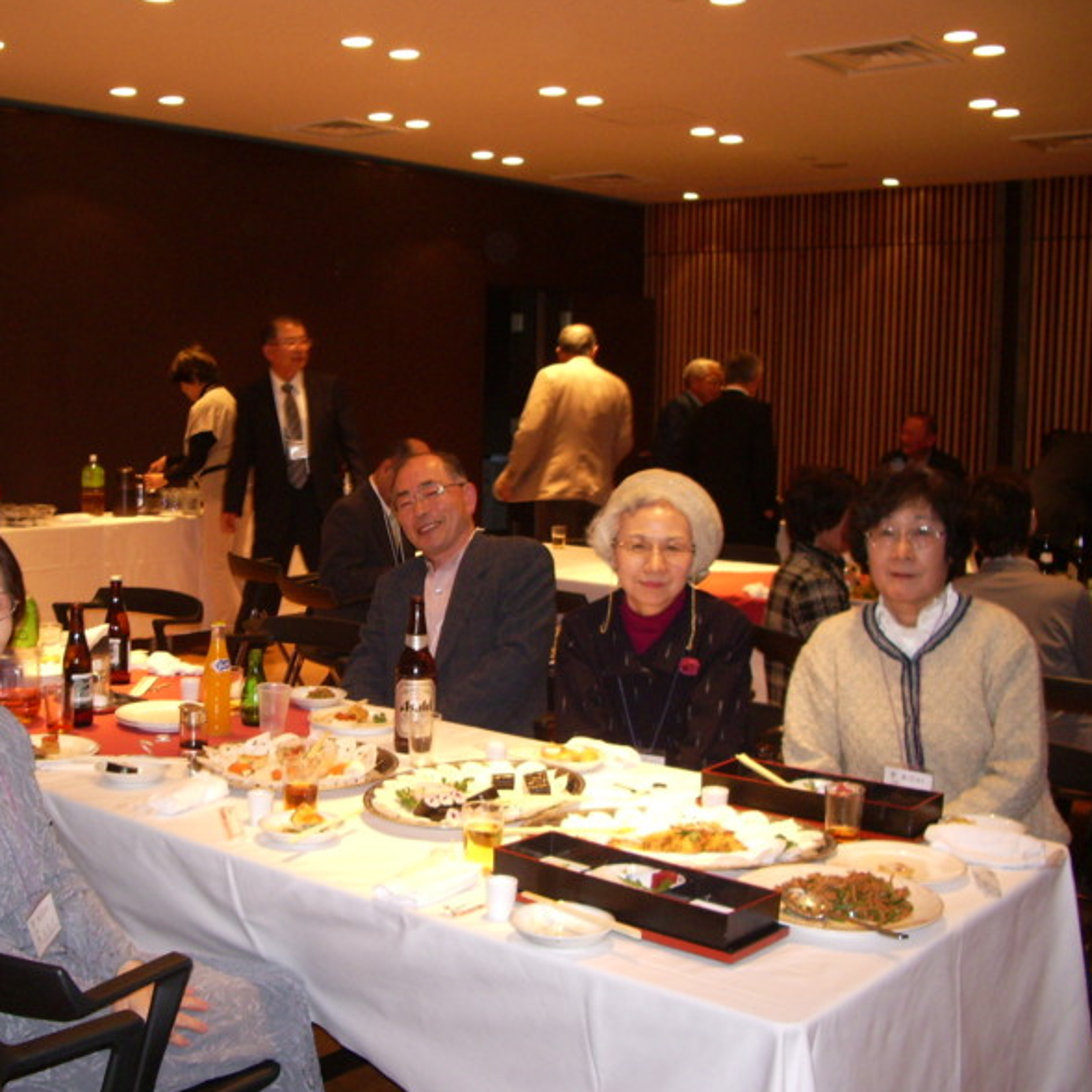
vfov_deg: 40.0
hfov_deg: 39.5
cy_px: 538
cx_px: 356
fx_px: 1499
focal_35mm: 42
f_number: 2.6
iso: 80
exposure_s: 1/40
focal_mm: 5.8
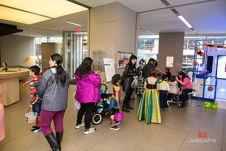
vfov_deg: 53.2
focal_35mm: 24
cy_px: 76
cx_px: 113
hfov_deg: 73.7
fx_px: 151
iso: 800
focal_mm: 24
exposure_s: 1/200
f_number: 3.2
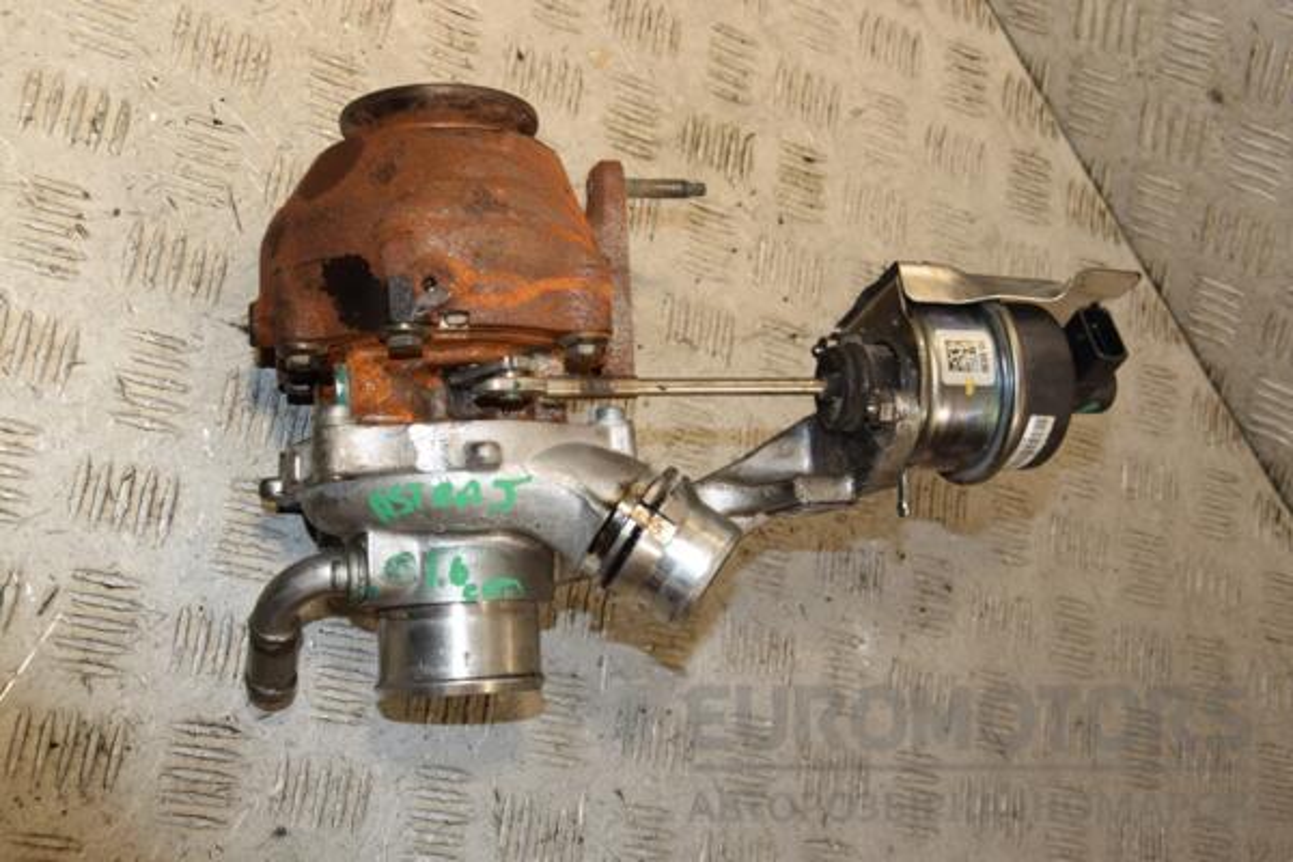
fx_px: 1616
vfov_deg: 29.9
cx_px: 646
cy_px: 431
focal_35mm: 45
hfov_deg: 43.6
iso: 800
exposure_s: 1/200
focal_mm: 30
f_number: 8
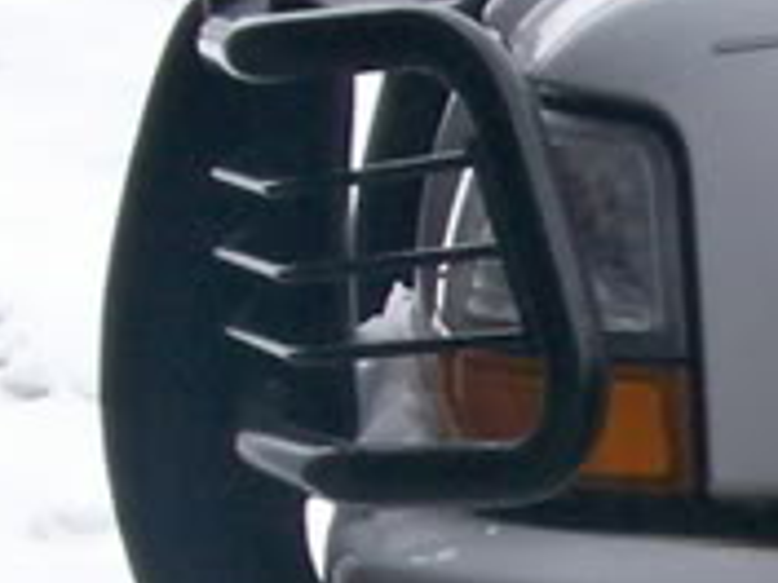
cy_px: 852
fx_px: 4720
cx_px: 1923
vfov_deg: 7.0
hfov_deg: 8.5
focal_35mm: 210
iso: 100
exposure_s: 1/166
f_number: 4.5
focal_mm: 5.9
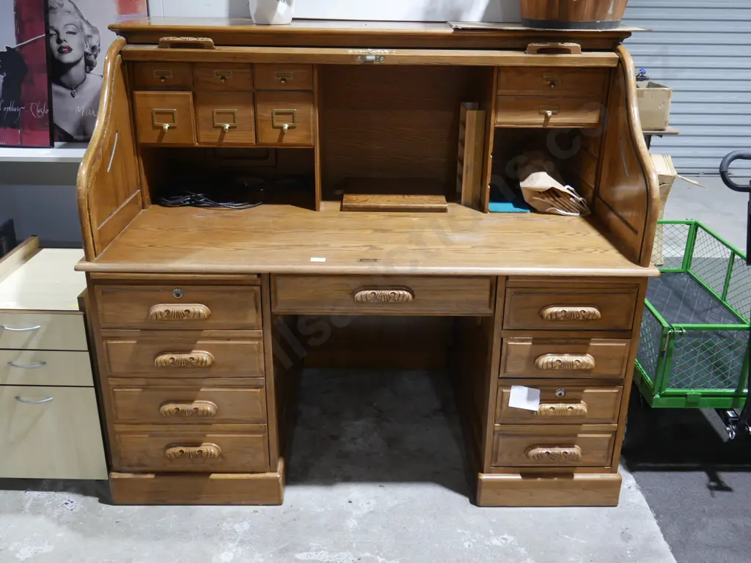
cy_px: 282
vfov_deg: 41.8
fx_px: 738
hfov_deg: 54.0
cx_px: 376
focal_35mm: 34
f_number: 4
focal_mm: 17
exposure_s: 1/60
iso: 640
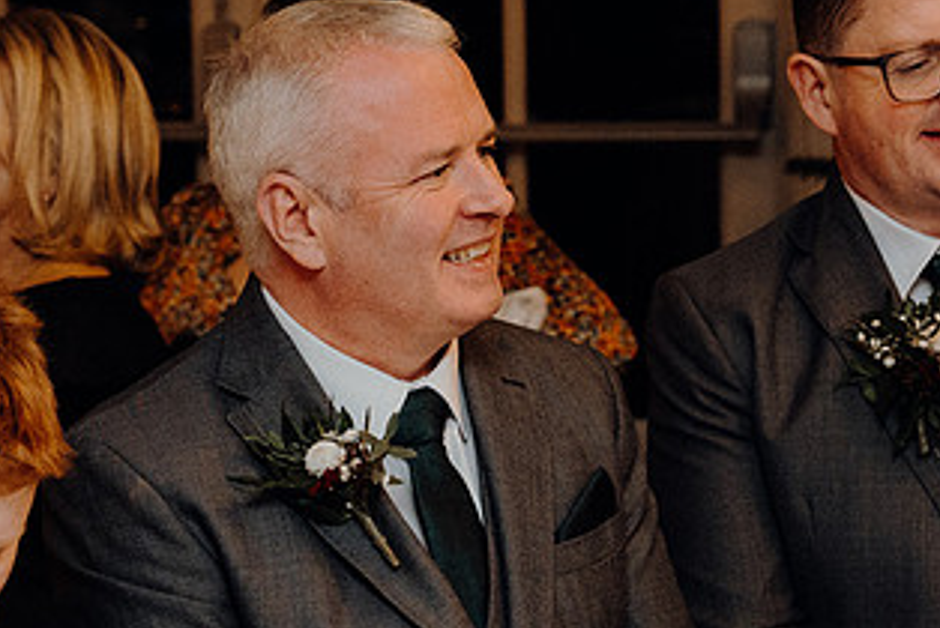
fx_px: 3476
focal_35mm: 133
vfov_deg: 10.3
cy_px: 372
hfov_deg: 15.4
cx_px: 470
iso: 2500
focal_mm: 48
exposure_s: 1/160
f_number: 3.5
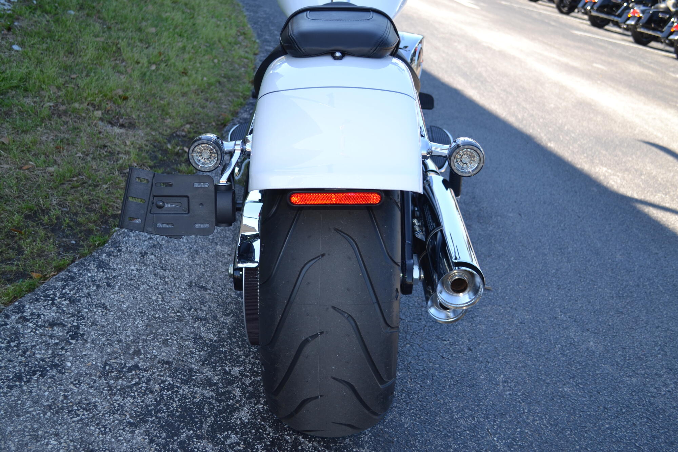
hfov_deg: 53.1
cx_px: 339
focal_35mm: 36
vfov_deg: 36.9
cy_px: 226
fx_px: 678
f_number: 4
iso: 100
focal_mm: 24
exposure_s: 1/160
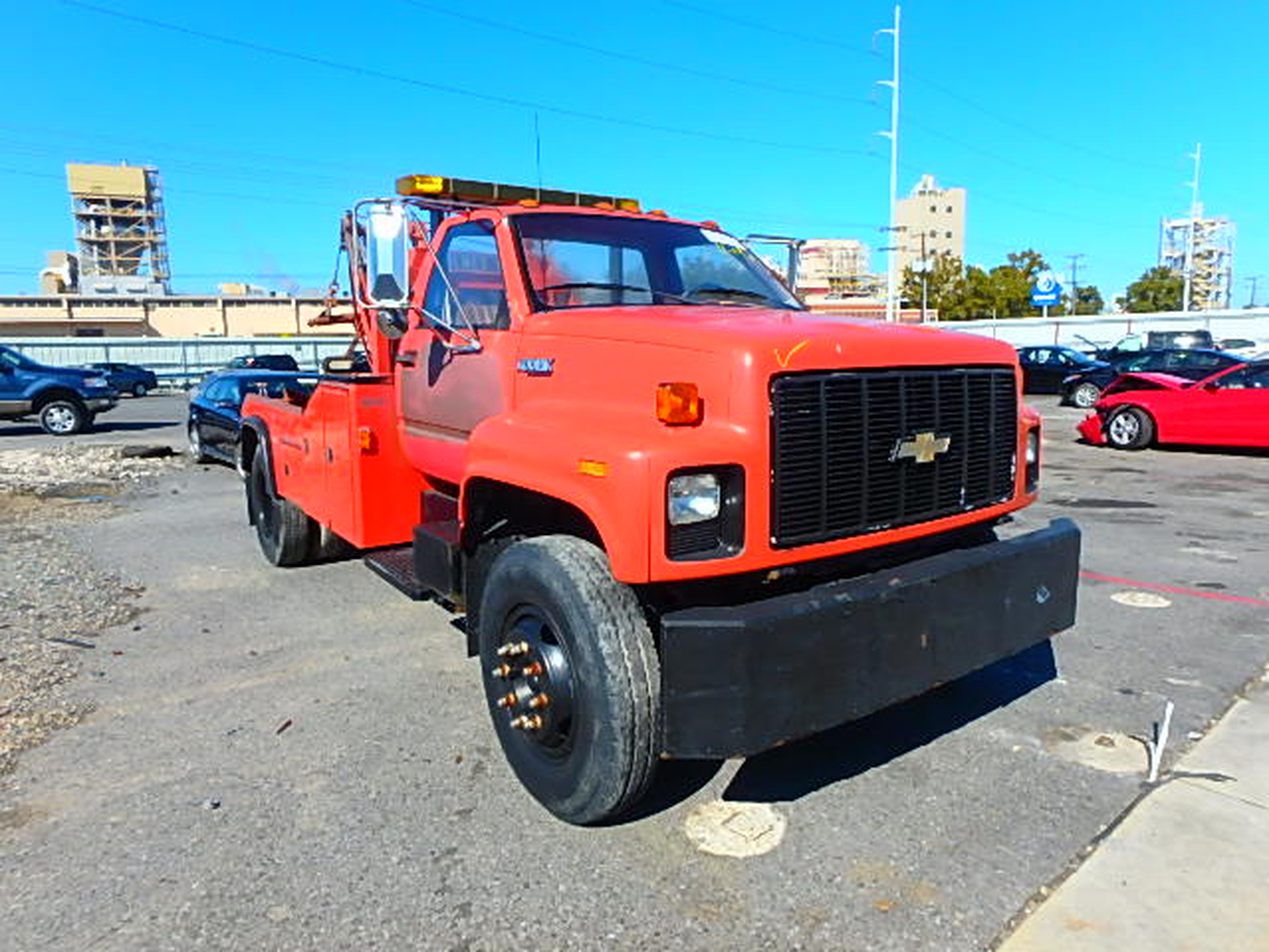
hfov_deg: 79.0
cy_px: 476
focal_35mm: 21
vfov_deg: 63.4
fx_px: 770
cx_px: 634
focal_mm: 3.7
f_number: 6
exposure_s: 1/400
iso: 125
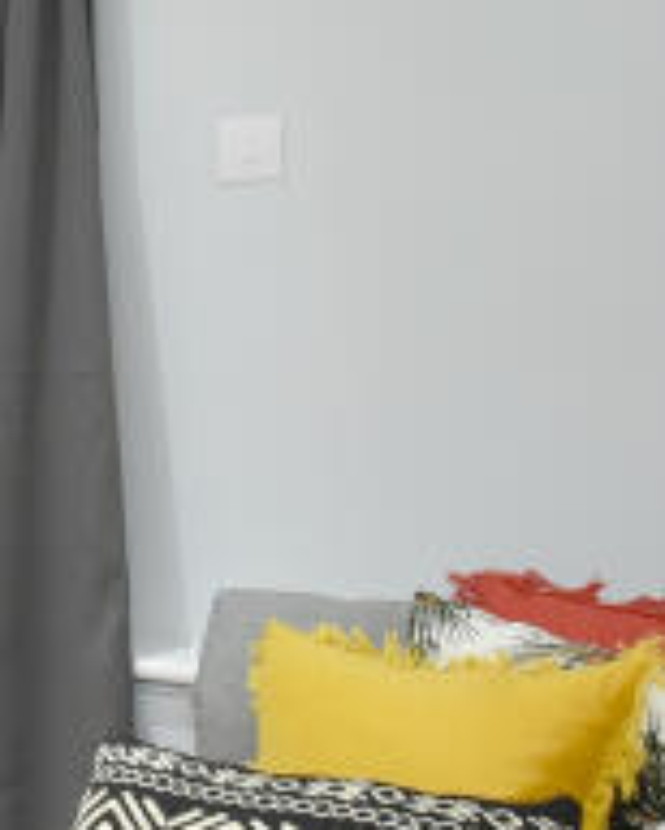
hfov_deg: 16.6
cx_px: -656
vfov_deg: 26.9
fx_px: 1719
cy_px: 259
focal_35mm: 70
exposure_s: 1/25
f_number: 8
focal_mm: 14
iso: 400
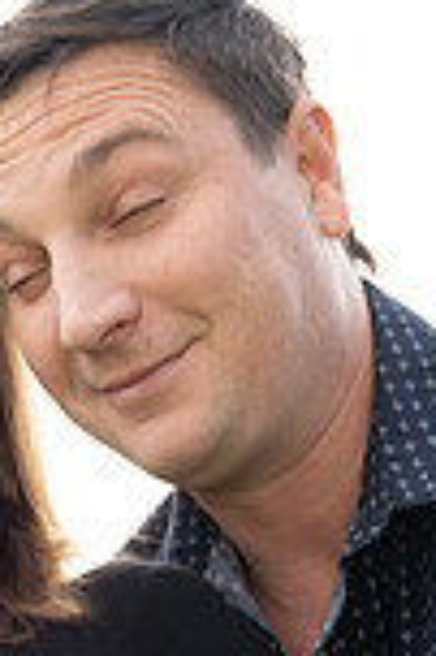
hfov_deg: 13.8
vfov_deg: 20.5
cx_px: 47
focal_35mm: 98
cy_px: 557
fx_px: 1784
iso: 125
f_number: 3.2
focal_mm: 33
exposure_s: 1/125
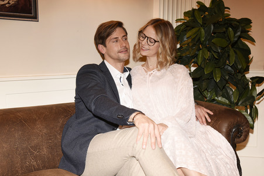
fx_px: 366
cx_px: 132
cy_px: 88
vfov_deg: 27.0
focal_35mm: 50
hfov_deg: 39.6
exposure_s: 1/80
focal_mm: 50
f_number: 6.3
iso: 1600
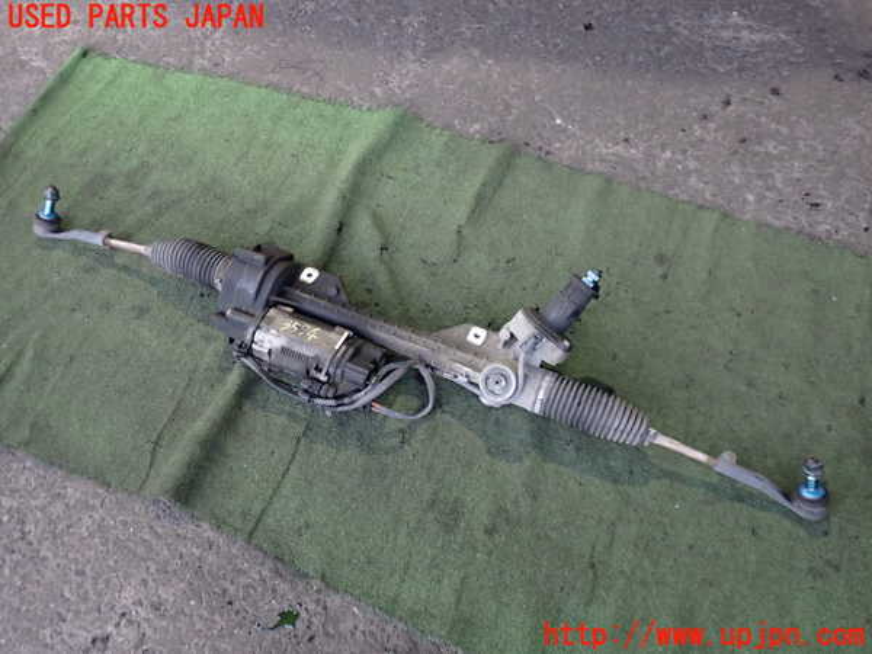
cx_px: 436
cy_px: 327
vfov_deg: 46.8
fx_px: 756
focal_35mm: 30
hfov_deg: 60.0
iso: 400
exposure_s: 1/30
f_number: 2.3
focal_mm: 5.4
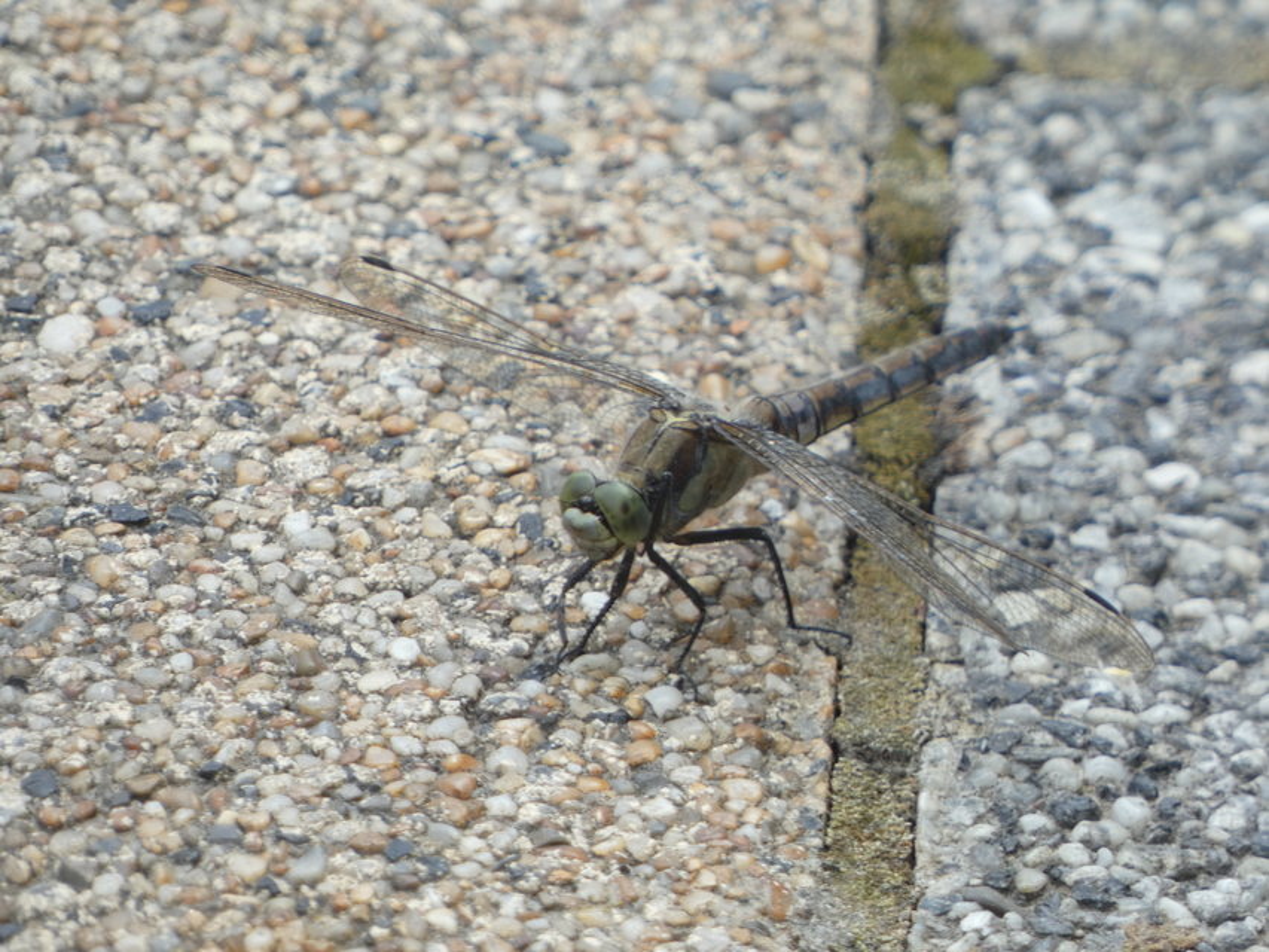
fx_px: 41504
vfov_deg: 1.3
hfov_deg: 1.8
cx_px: 634
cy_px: 476
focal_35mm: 1132
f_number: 5.7
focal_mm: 202.9
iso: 80
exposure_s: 1/125
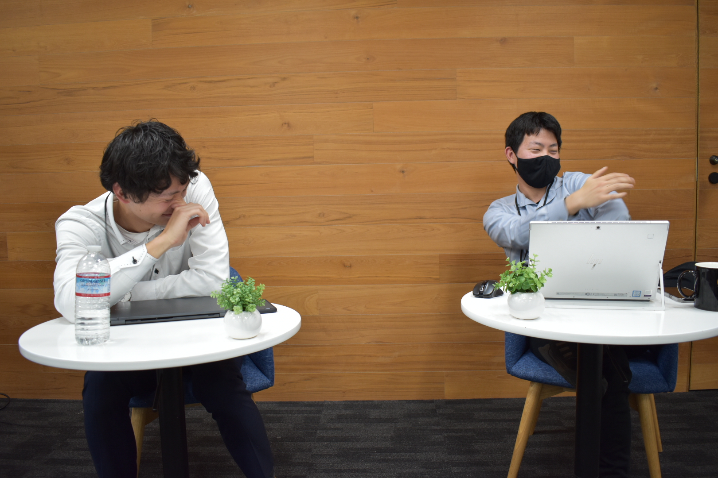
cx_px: 359
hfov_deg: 67.4
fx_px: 538
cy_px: 239
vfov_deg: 47.9
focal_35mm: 27
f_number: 3.5
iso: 400
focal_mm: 18
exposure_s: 1/40
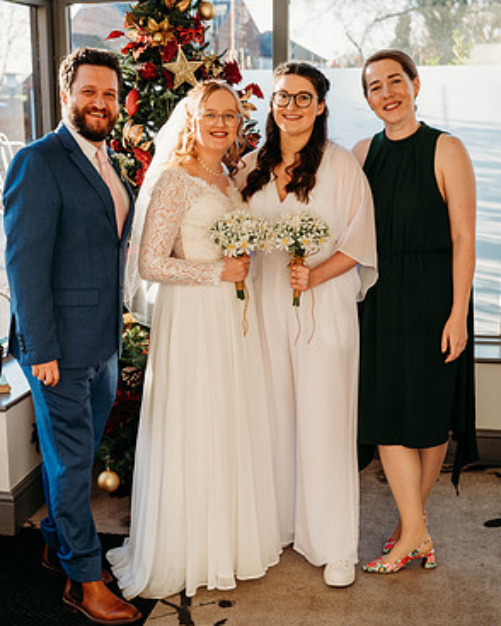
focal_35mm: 54
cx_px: 250
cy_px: 339
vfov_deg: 34.7
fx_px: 1000
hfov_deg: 28.1
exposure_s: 1/200
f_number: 3.5
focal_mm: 47
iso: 125
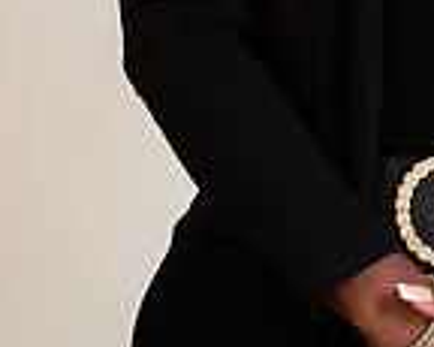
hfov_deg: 7.7
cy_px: -250
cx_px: 425
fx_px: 3196
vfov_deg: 6.1
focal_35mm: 249
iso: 50
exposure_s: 1/160
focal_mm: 85
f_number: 2.5
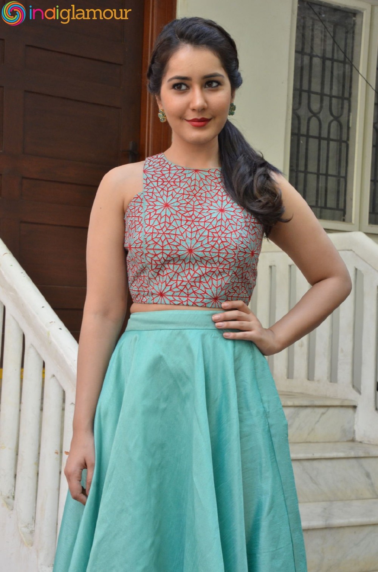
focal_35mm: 75
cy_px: 286
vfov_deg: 27.1
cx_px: 189
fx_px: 1187
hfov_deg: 18.1
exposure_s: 1/125
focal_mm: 50
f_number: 8
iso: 1600
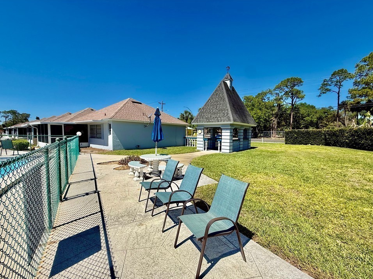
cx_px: 181
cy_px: 146
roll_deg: -1.7
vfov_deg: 81.7
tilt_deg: -4.8
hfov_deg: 98.1
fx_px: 162
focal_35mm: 15
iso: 50
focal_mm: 2.22
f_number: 2.2
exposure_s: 1/3460
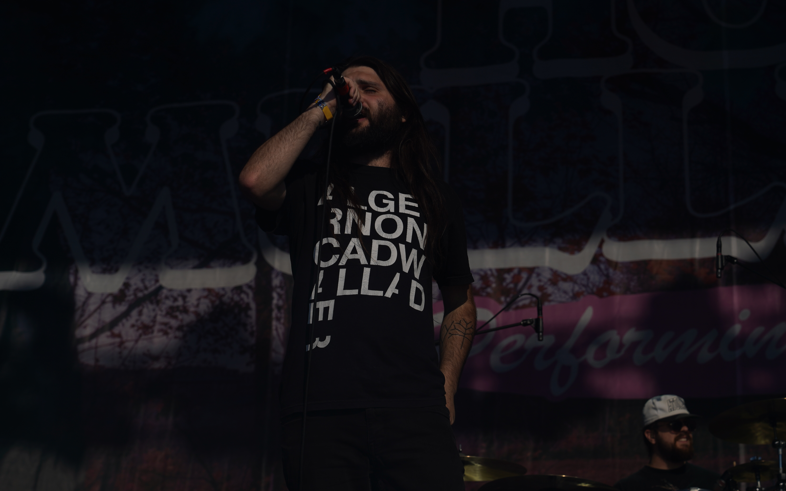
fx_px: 2314
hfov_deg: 19.3
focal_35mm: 108
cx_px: 393
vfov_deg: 12.1
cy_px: 238
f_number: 8
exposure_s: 1/2000
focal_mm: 105
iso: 100
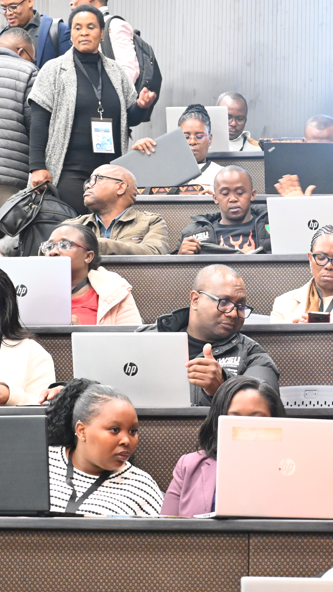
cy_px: 296
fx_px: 1852
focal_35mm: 118
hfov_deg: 10.2
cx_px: 284
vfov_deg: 18.2
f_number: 4.5
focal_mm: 50
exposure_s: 1/60
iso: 5600
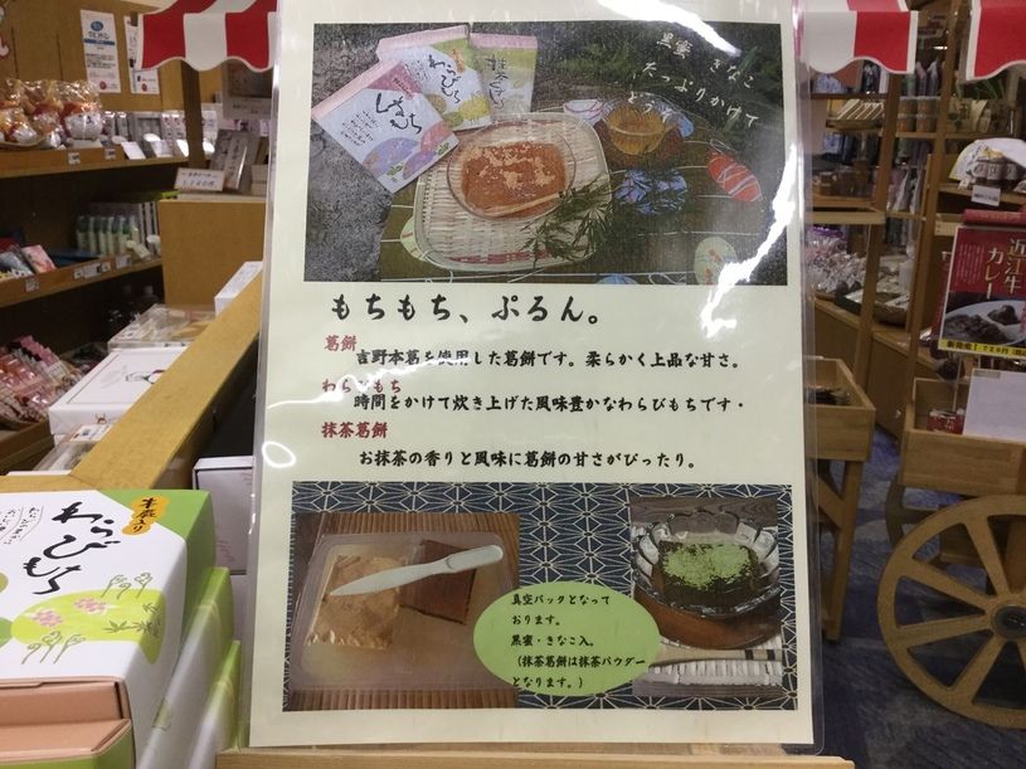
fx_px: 919
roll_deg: -0.7
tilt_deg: -17.9
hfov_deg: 58.4
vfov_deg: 45.4
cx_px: 513
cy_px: 384
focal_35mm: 31
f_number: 2.4
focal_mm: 3.3
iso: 40
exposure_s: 1/30
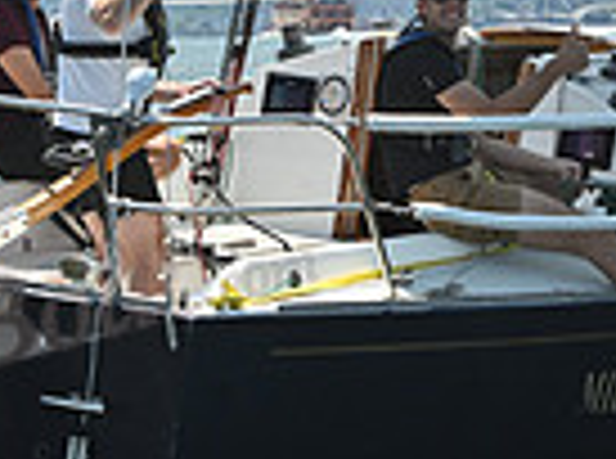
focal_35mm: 286
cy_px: 34
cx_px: 553
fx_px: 5076
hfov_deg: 6.9
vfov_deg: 5.2
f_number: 9
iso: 320
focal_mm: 70
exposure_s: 1/1000
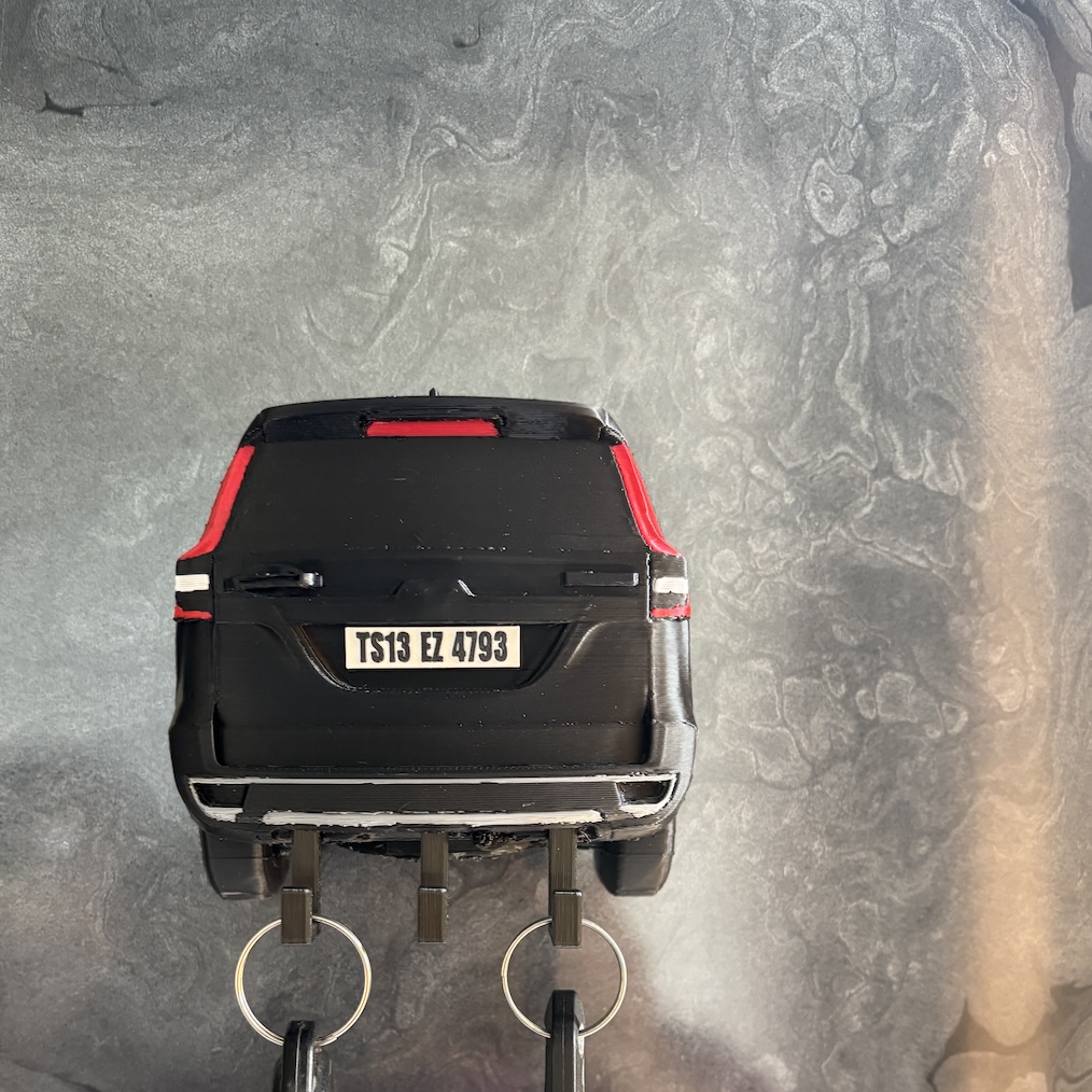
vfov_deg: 46.9
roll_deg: -1.0
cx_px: 494
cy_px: 798
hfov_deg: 48.4
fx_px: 1213
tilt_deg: -4.8
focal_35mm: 34
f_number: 1.6
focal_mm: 5.96
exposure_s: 1/60
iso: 320
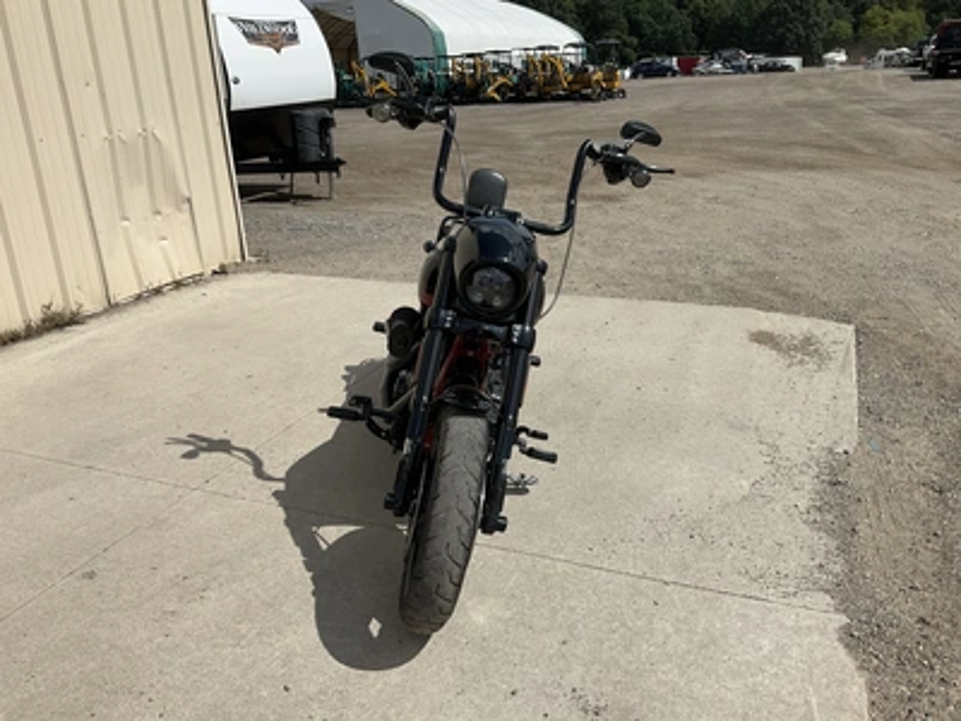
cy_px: 360
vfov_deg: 48.2
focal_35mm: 29
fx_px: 805
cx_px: 480
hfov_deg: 61.7
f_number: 1.8
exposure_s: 1/4065
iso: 25
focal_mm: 3
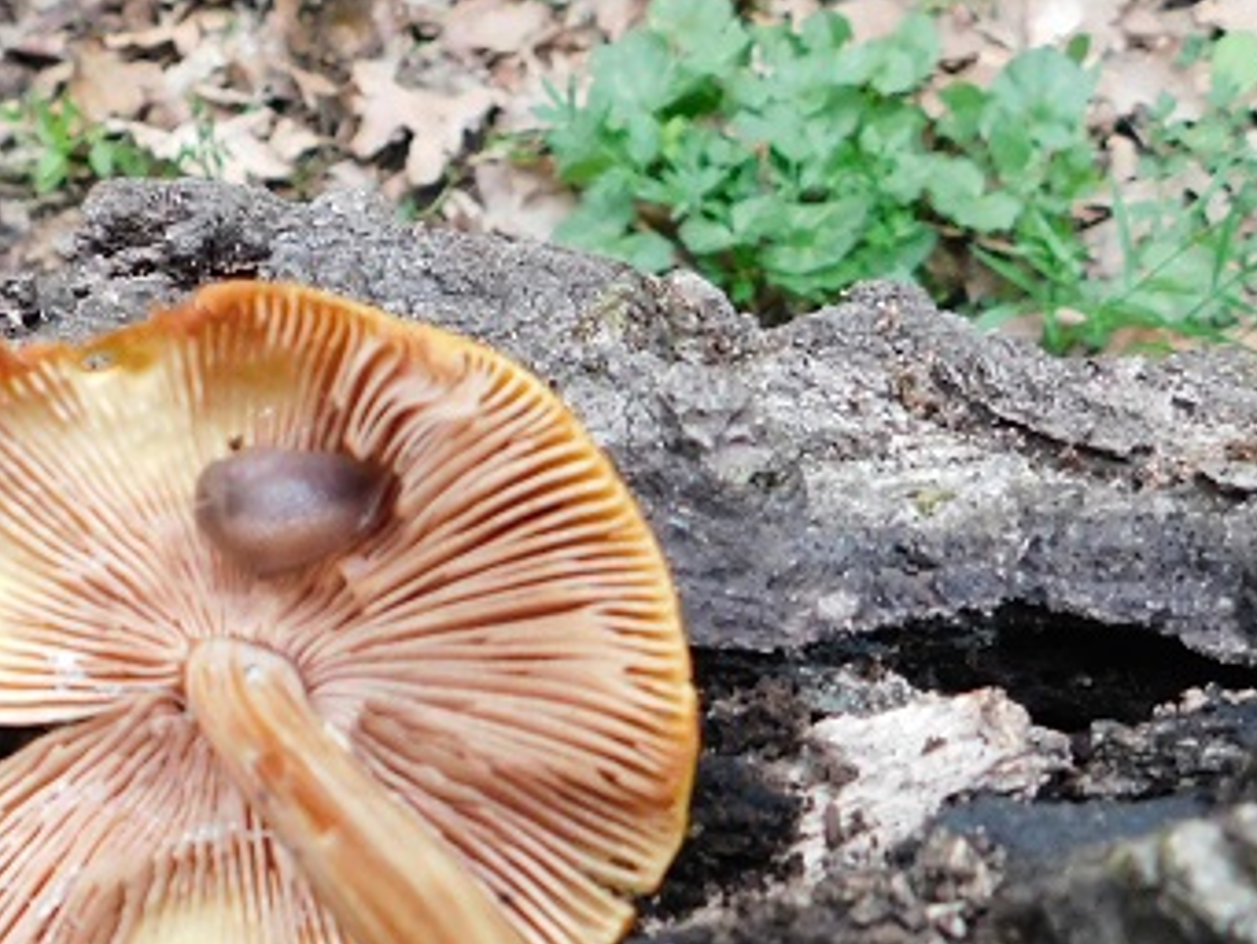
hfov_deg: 35.1
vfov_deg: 26.3
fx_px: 1962
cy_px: 830
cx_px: 394
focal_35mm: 54
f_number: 3
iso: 360
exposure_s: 1/30
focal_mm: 4
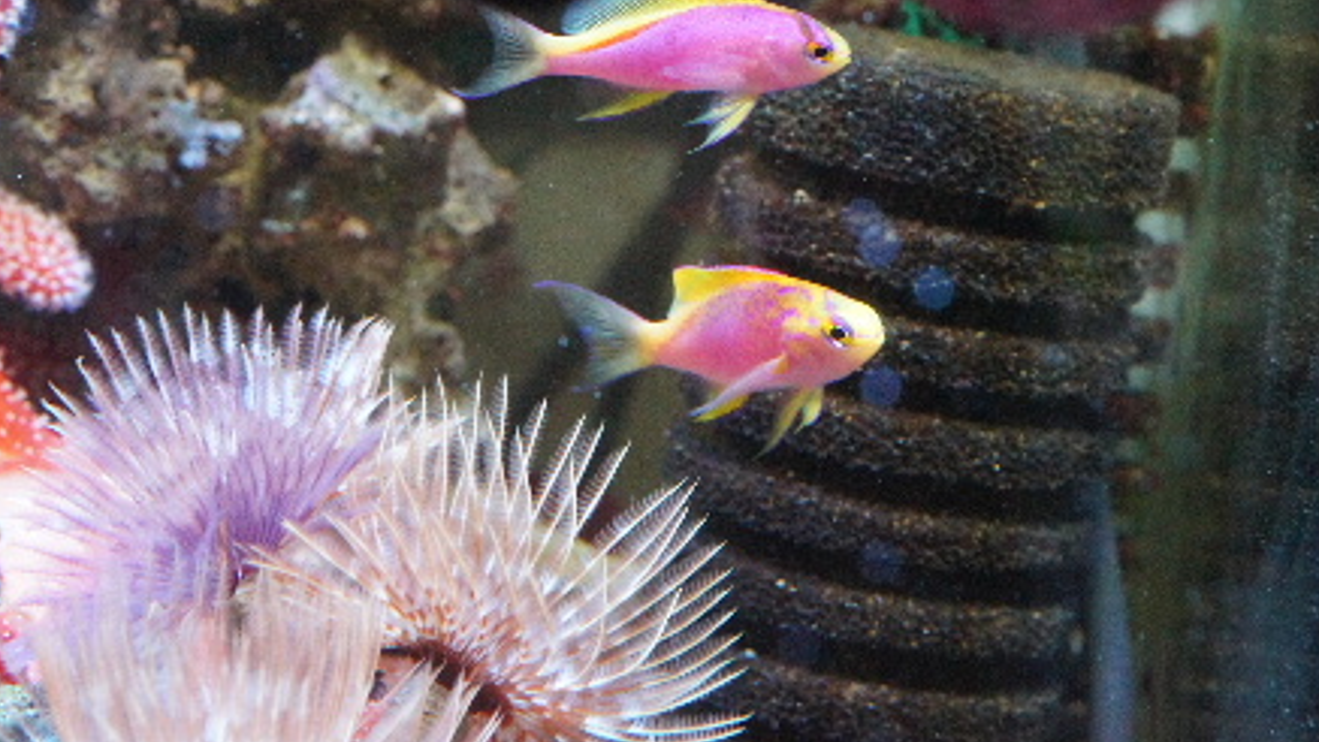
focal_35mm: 79
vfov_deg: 15.3
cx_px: 658
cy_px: 314
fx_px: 2764
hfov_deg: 26.8
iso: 6400
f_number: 8
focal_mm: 50
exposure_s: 1/125
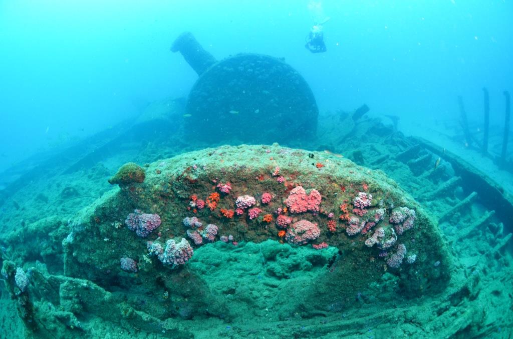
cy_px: 170
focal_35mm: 16
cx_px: 256
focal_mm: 10.5
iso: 800
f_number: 5
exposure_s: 1/250
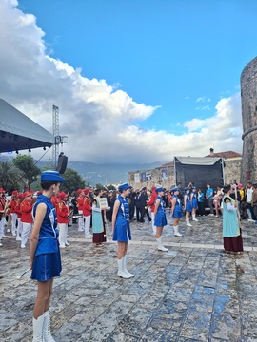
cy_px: 171
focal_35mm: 23
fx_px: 228
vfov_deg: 73.9
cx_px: 128
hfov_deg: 58.9
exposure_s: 1/681
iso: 40
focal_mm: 5.54
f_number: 1.8
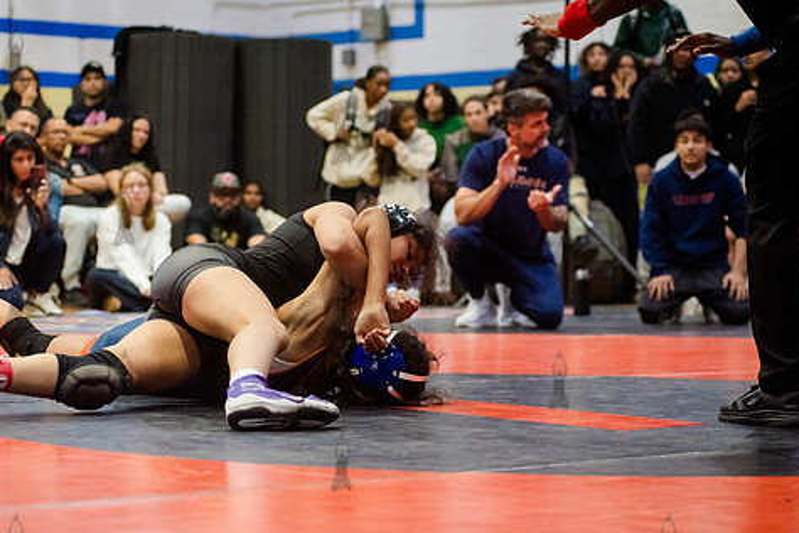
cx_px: 341
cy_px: 298
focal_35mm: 98
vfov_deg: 14.0
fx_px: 2175
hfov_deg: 20.8
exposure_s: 1/400
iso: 8000
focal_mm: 80
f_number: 3.5
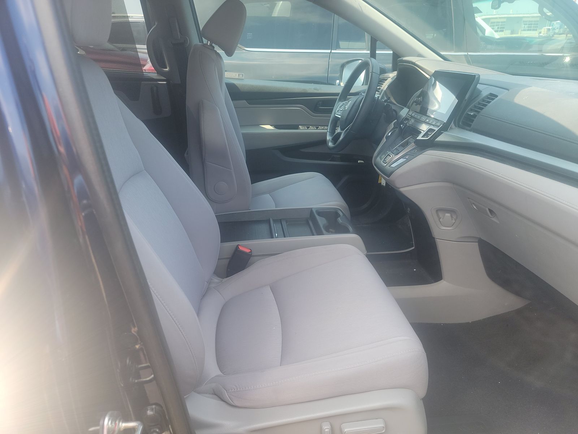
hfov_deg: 71.6
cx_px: 289
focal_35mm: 24
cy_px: 217
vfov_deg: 56.8
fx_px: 401
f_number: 1.8
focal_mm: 6.7
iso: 57
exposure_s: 1/119
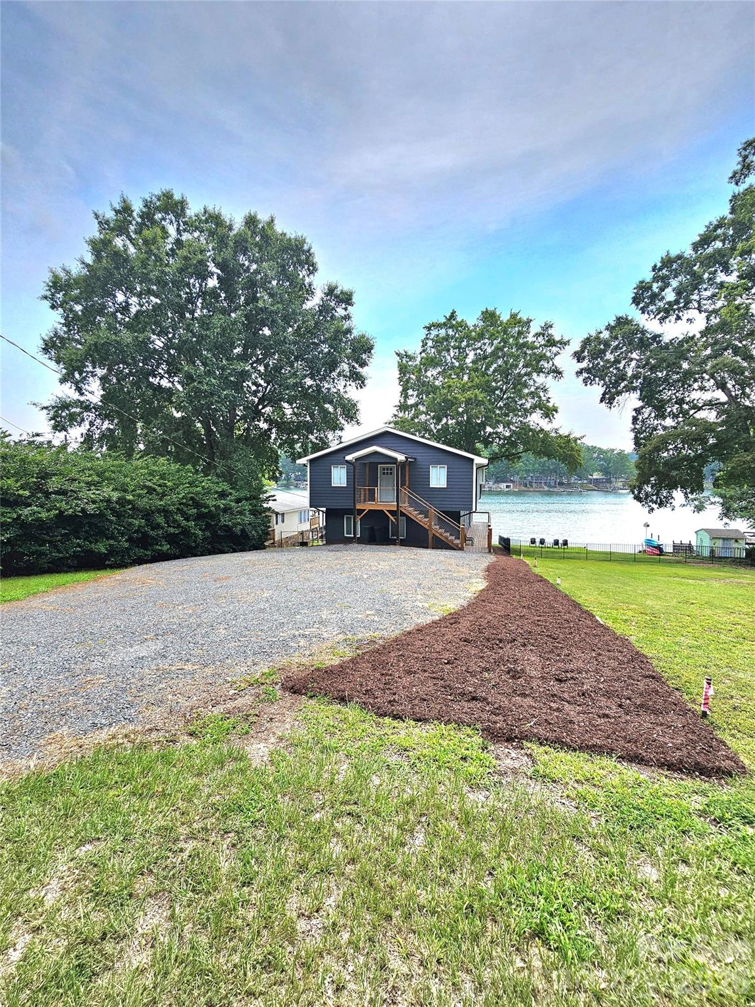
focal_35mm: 13
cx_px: 378
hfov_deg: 89.9
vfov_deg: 106.2
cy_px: 504
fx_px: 378
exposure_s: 1/1250
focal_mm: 2.2
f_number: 2.2
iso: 50
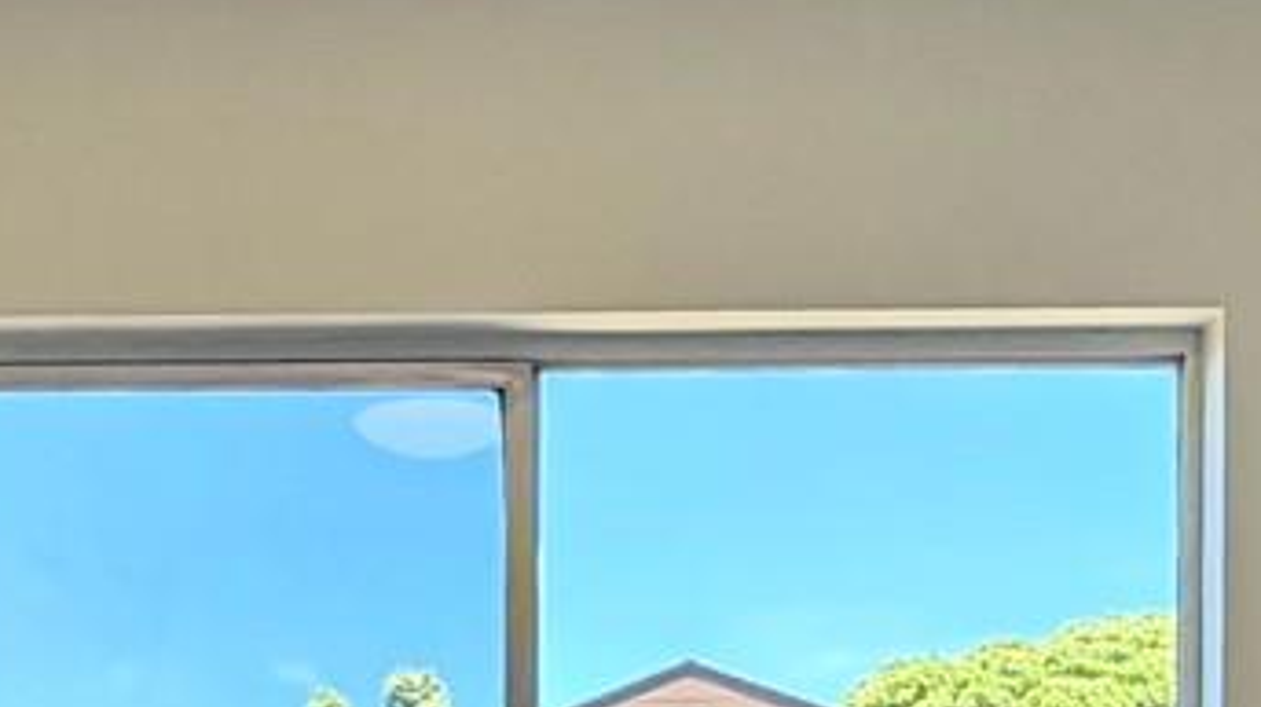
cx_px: 484
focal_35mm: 71
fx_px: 2373
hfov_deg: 29.7
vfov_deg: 15.2
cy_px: 1170
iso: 64
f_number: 2.2
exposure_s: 1/120
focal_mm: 2.22
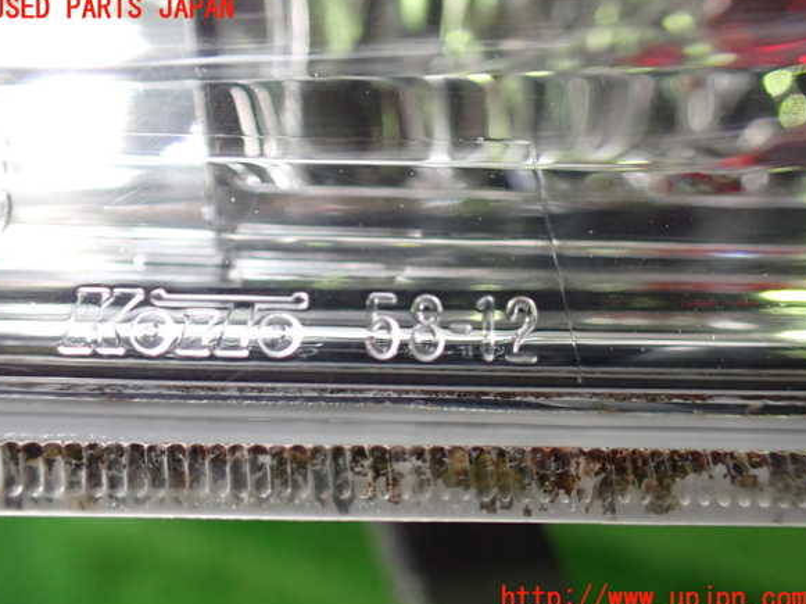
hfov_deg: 58.4
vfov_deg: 45.4
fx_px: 721
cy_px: 304
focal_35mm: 31
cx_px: 398
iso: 800
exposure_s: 1/125
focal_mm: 5.4
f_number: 2.3
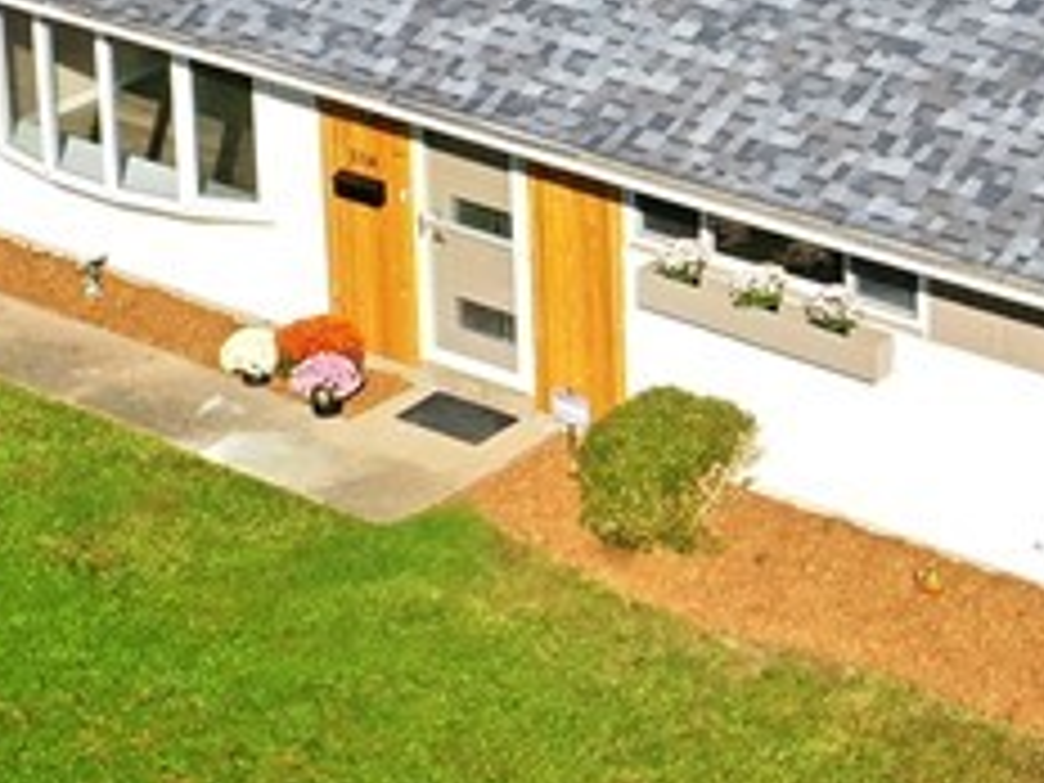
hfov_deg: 15.3
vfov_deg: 11.3
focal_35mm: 126
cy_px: -342
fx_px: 3800
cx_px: 1080
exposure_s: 1/500
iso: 100
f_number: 6.3
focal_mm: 10.26
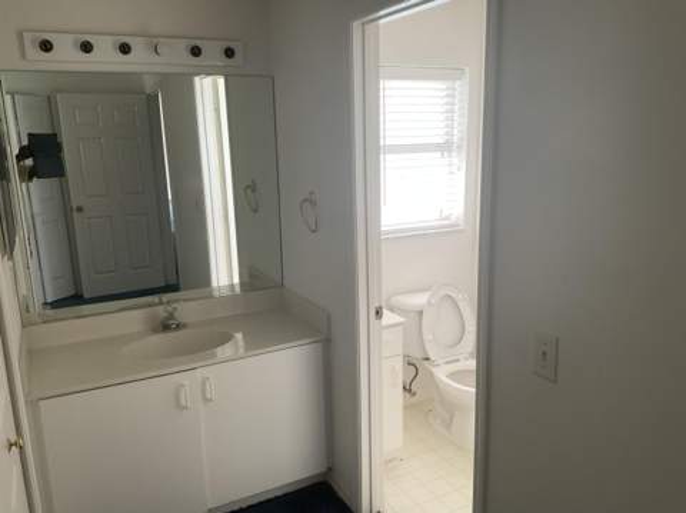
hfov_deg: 61.7
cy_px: 256
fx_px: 574
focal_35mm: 29
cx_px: 343
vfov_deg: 48.2
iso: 64
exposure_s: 1/118
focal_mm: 3
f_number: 1.8
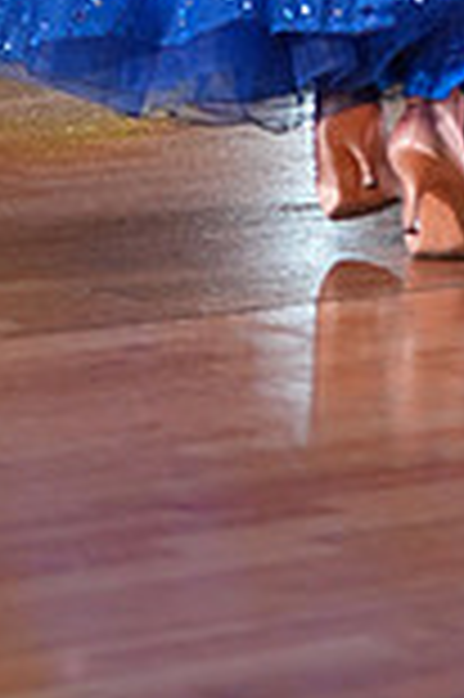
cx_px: 529
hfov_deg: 4.6
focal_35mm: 296
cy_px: -567
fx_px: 5735
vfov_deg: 6.8
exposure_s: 1/500
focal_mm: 79
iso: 1000
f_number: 2.8
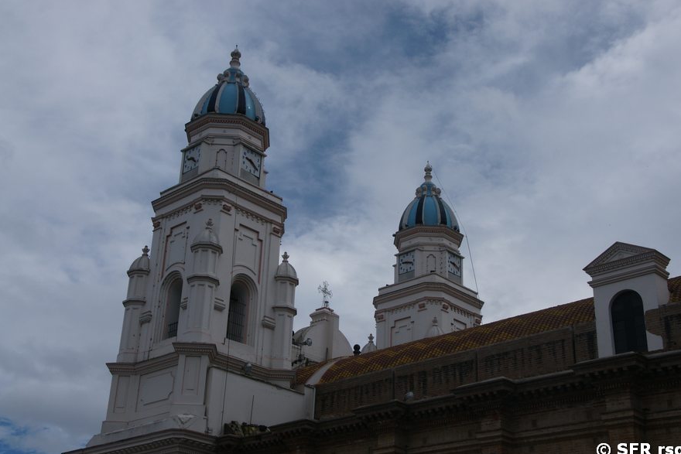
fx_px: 870
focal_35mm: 46
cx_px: 347
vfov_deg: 29.3
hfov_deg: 42.7
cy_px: 231
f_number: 13
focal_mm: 30
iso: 200
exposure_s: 1/640
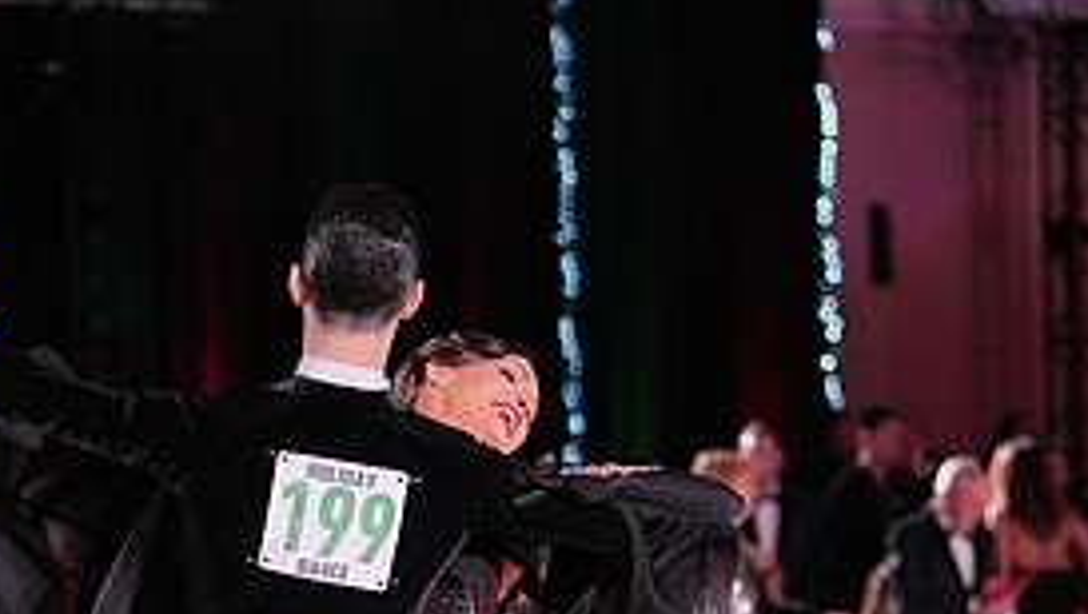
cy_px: 889
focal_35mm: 189
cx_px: 405
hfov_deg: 11.4
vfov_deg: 6.4
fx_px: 5456
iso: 1600
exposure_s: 1/800
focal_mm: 85
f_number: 2.8
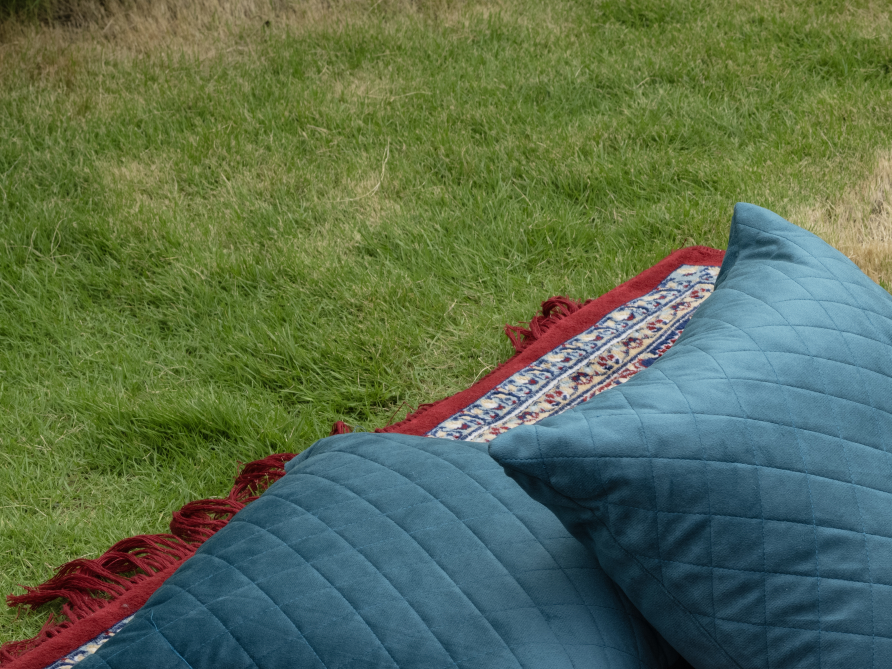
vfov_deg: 9.9
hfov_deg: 12.7
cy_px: 524
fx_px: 3840
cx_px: 1243
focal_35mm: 149
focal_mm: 52
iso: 100
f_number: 10
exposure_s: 1/250
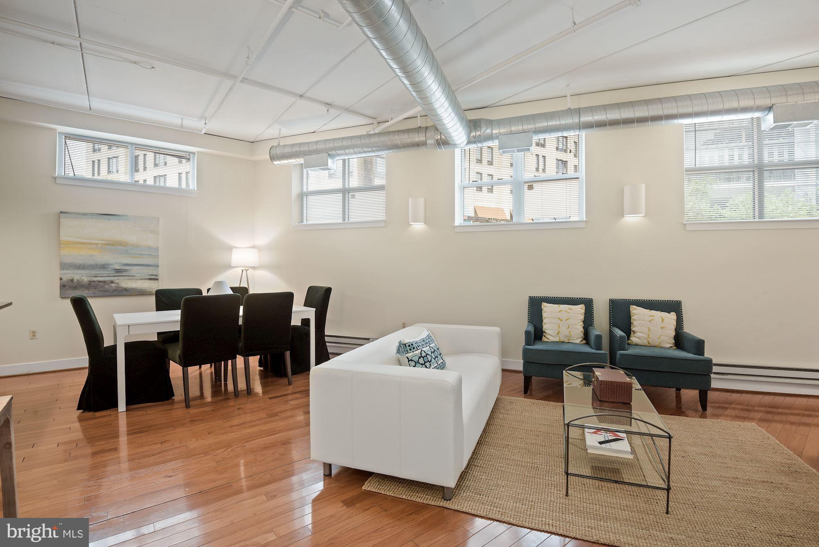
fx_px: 364
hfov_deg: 96.7
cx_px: 410
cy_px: 274
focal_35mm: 16
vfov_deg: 73.8
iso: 400
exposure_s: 1
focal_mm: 16
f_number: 8
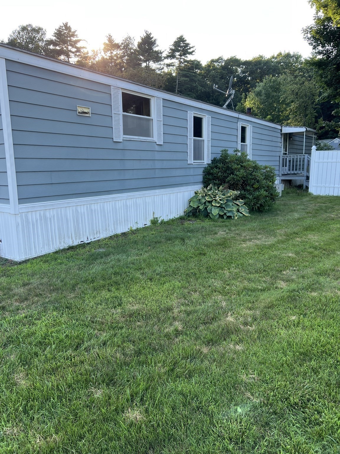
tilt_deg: -8.9
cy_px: 227
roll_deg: +0.1
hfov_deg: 53.1
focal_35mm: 26
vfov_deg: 67.3
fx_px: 340
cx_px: 170
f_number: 1.5
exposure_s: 1/493
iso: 50
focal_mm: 5.7
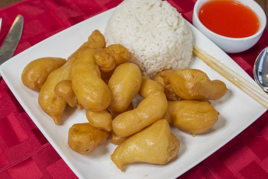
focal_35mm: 65
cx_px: 145
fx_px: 483
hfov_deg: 31.0
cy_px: 93
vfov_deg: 21.0
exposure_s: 1/100
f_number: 8
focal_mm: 38
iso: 200
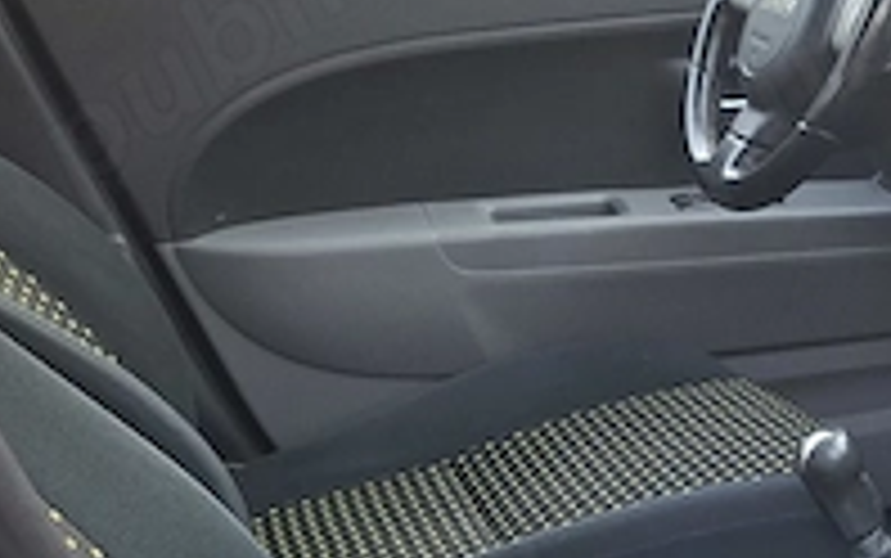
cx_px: 1278
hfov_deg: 23.3
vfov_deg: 16.7
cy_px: 706
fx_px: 1798
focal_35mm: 74
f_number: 1.8
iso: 200
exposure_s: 1/100
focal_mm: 5.54
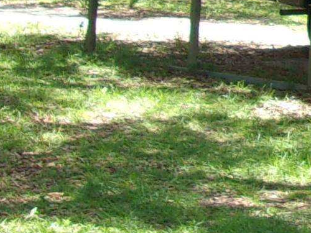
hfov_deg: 11.1
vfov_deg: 8.9
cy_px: -116
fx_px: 1455
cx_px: 628
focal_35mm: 162
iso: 80
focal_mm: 4.9
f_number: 3
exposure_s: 1/220
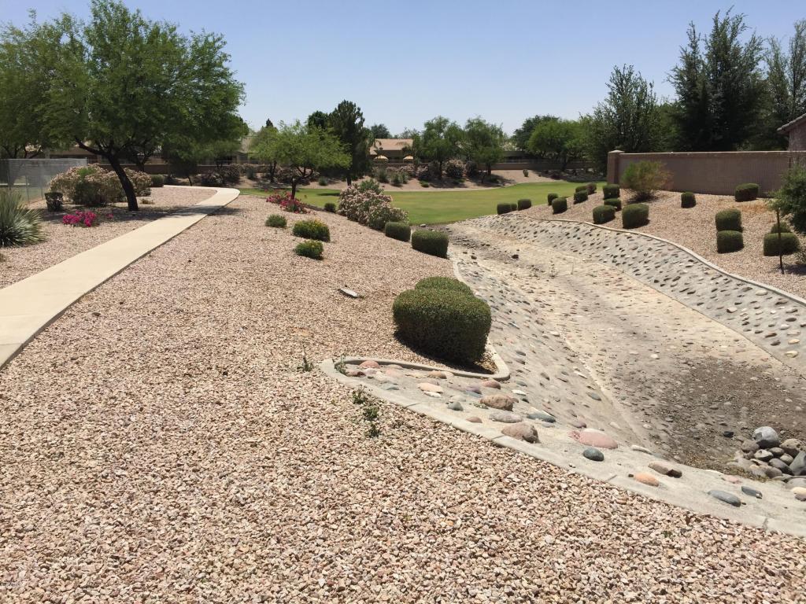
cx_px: 403
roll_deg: -0.9
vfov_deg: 48.2
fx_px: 675
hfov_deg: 61.7
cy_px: 302
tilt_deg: -12.0
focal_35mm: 29
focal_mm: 4.15
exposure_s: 1/3049
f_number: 2.2
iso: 32
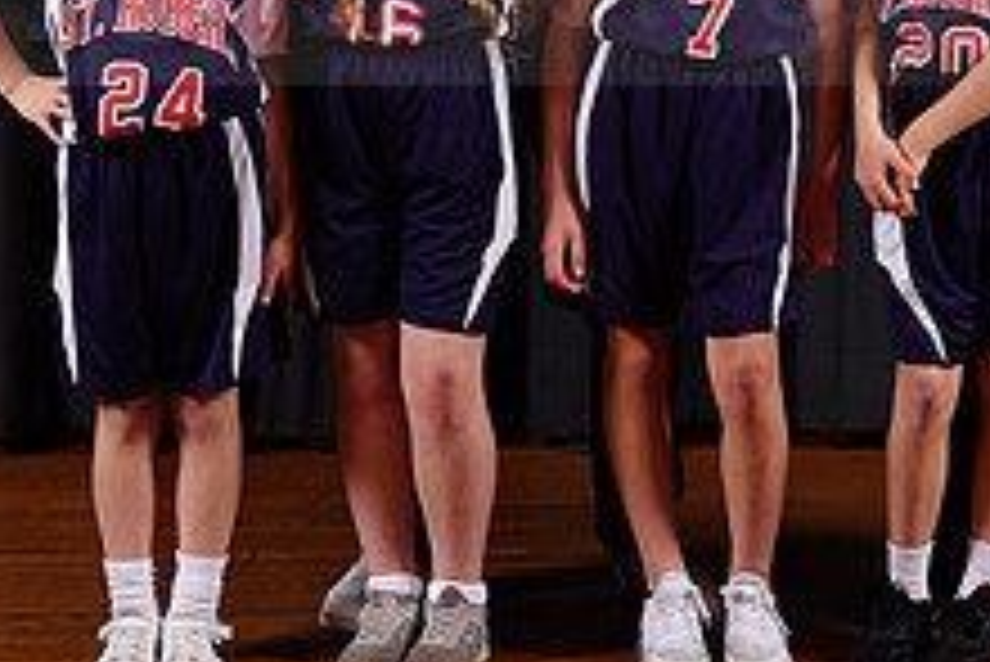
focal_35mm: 145
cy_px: -47
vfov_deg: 9.4
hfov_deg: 14.1
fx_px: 3990
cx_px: 680
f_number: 5.6
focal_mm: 55
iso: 200
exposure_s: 1/200
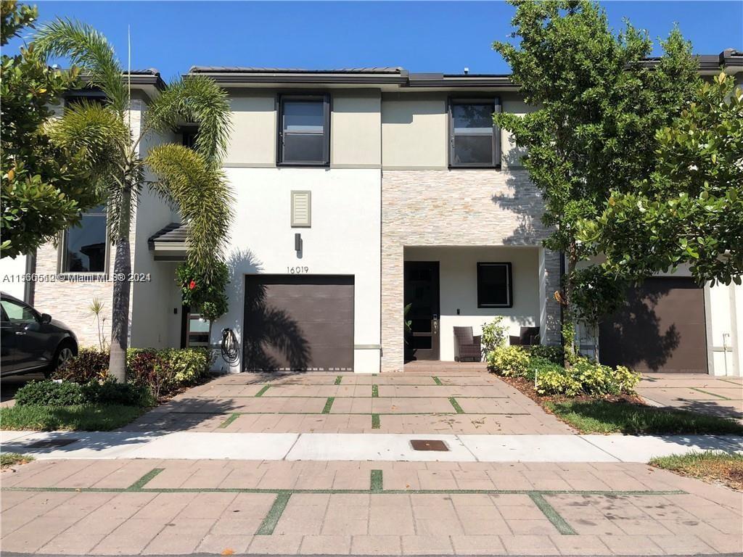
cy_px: 278
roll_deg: +0.2
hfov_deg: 63.4
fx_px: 601
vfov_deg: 49.7
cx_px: 372
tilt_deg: +5.1
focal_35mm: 28
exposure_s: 1/3247
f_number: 1.8
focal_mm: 4
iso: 20
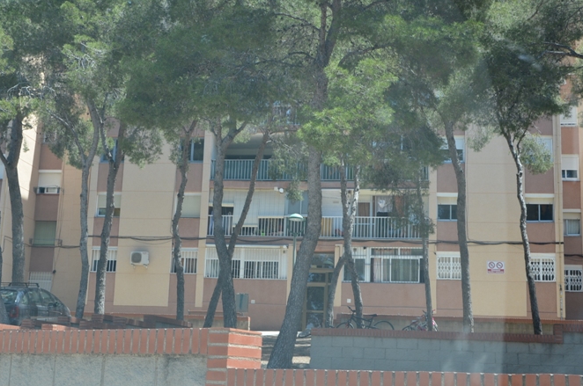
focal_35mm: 58
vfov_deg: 23.3
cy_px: 180
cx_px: 274
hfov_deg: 34.5
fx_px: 938
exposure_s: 1/100
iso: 100
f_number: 6.3
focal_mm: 32
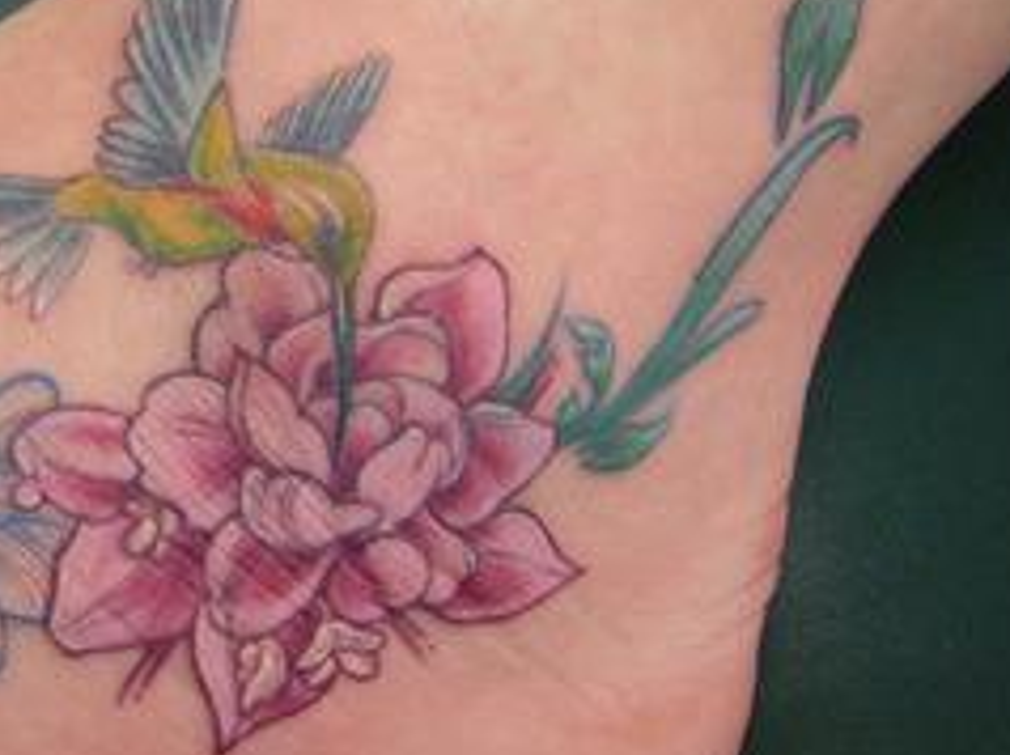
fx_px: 2099
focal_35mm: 72
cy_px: 348
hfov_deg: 26.3
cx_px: 127
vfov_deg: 20.4
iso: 500
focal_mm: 6.3
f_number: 3.5
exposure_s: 1/50
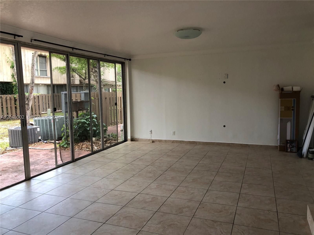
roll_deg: +1.2
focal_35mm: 28
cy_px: 118
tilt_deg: -6.2
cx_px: 157
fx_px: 254
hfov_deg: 63.4
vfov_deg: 49.7
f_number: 1.8
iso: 25
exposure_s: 1/40
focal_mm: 4
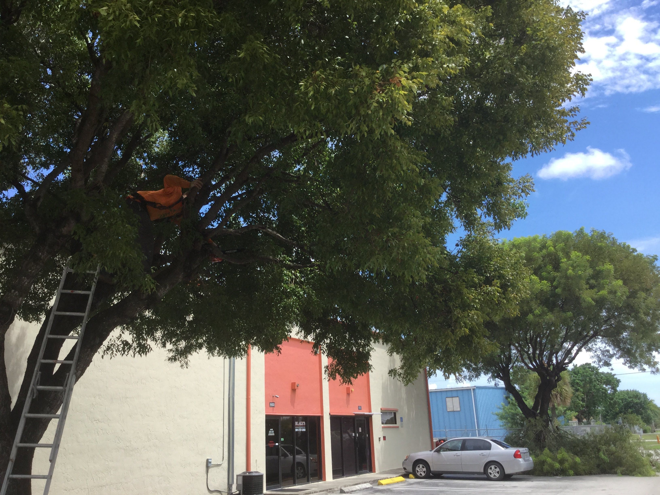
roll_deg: +1.2
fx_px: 591
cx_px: 330
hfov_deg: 58.4
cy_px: 248
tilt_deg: +13.0
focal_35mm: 31
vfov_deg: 45.4
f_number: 2.4
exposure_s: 1/673
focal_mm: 3.3
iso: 25
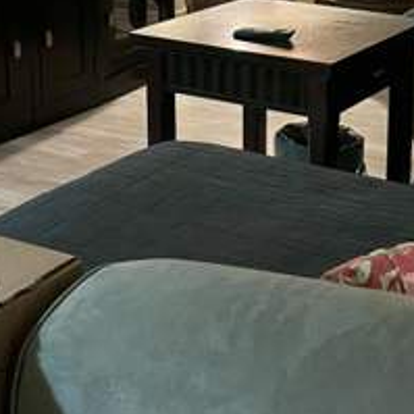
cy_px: -44
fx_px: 1001
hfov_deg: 22.1
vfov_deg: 22.1
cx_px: 454
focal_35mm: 74
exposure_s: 1/40
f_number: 1.6
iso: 500
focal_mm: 5.1
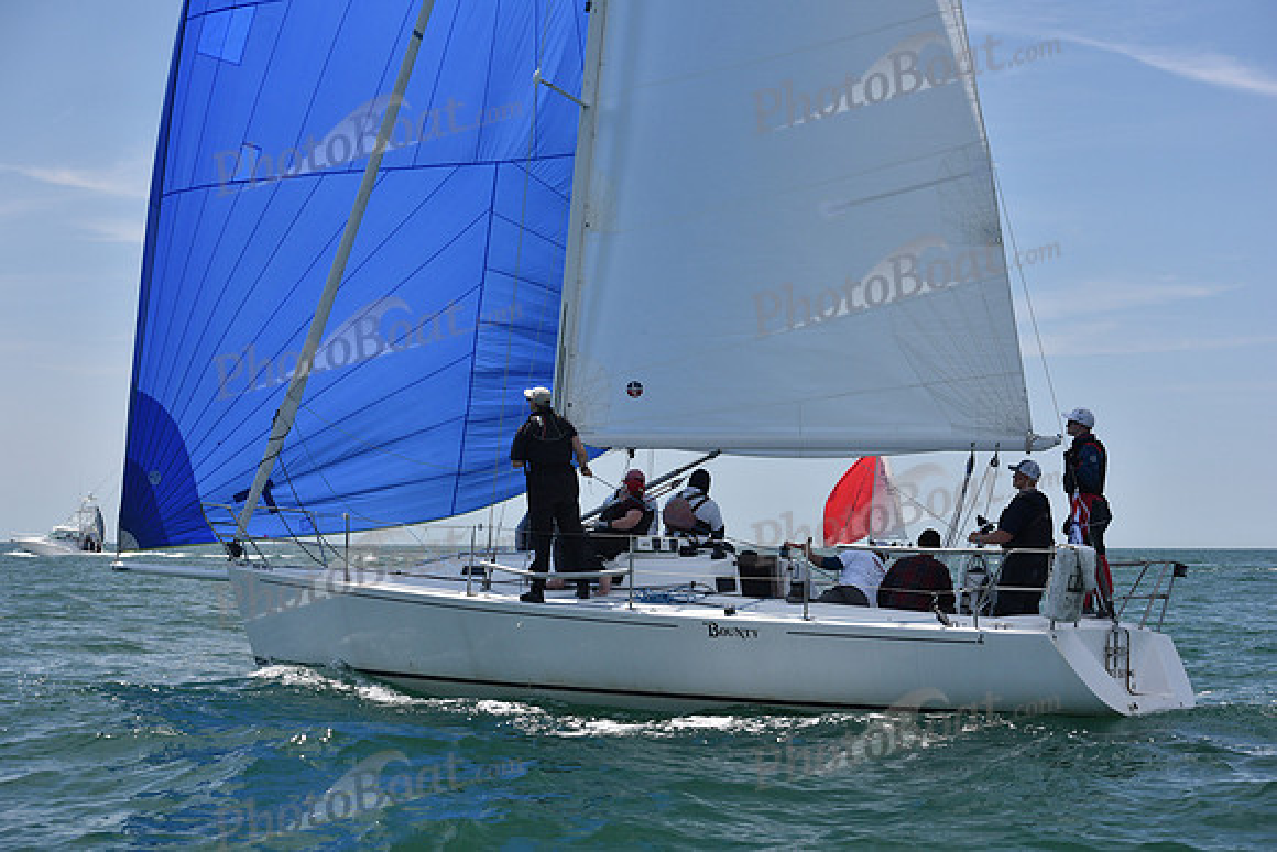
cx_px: 638
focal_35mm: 70
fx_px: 2484
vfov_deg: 19.5
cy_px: 426
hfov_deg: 28.8
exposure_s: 1/800
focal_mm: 70
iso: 400
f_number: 7.1
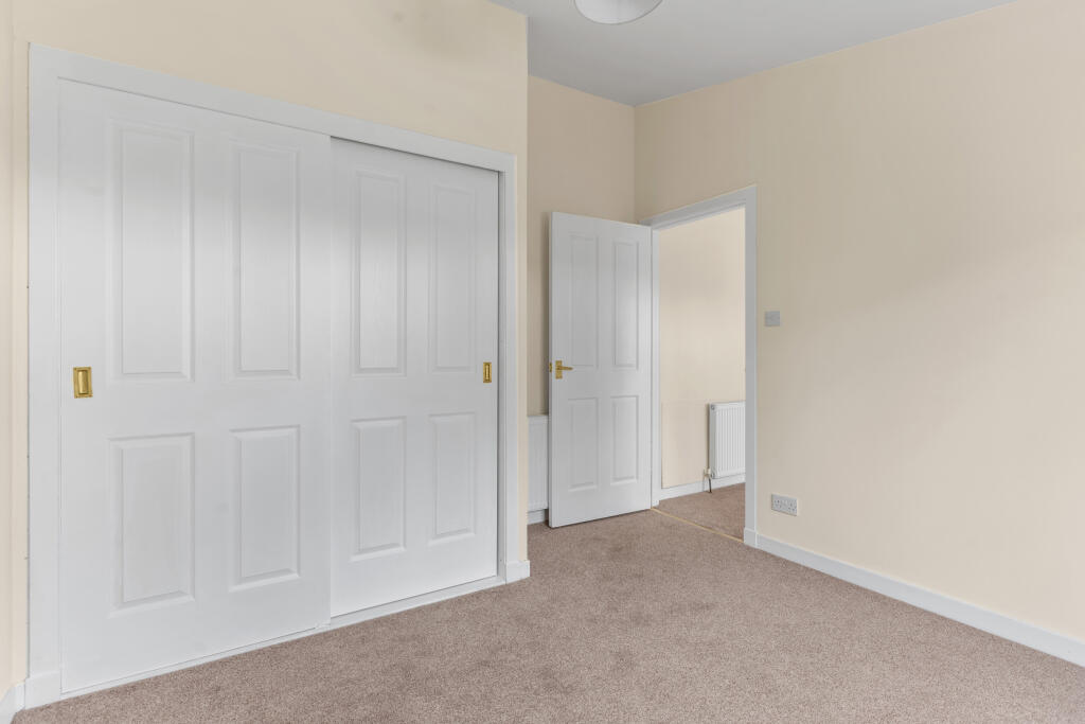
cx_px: 542
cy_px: 362
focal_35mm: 17
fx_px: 512
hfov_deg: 93.3
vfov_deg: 70.5
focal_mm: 17
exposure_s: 1/4
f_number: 8
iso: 250
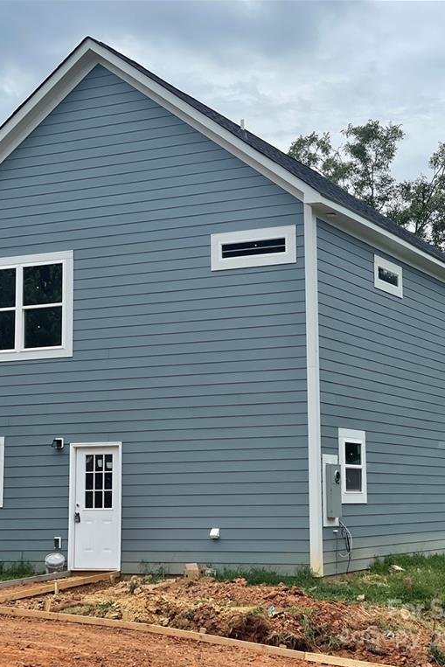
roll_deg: +0.7
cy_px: 335
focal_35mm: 67
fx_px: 1242
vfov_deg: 30.1
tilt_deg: +9.5
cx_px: 235
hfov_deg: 20.3
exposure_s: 1/1167
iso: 20
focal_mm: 7.5
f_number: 2.2
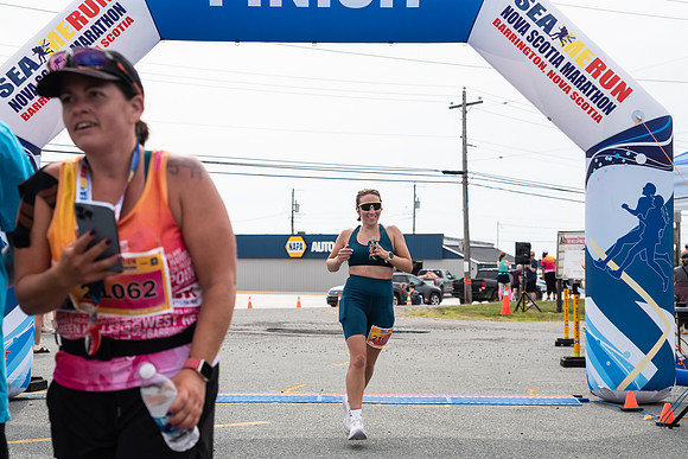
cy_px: 256
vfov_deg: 20.1
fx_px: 1295
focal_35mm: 68
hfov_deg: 29.7
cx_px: 344
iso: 800
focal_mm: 56
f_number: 4
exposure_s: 1/3200
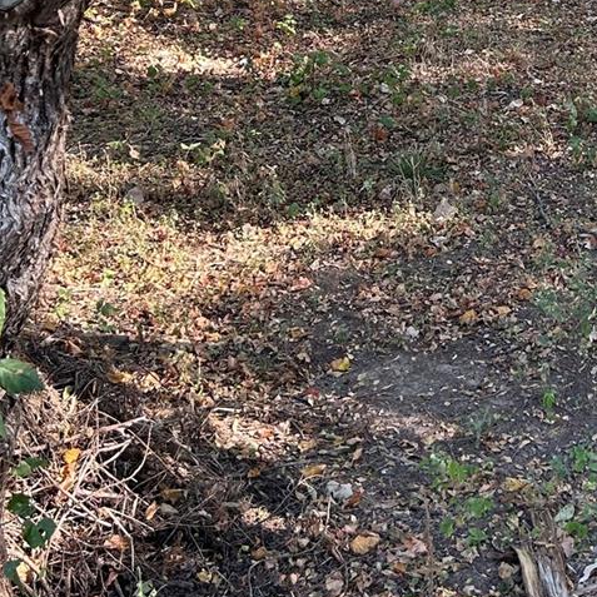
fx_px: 1444
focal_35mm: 74
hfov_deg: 22.4
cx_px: 600
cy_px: -78
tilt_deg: -10.3
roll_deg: +2.1
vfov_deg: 22.0
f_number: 1.5
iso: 40
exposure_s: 1/121
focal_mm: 5.7
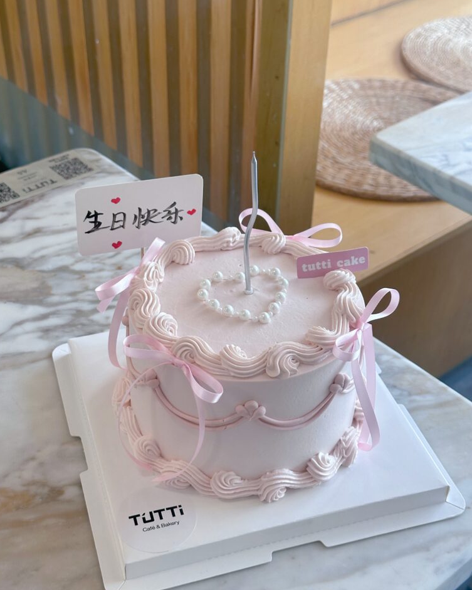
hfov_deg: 29.7
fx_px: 890
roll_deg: -2.3
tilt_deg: -37.2
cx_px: 233
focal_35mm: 51
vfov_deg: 36.7
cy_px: 300
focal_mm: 6.86
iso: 64
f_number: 1.78
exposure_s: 1/50
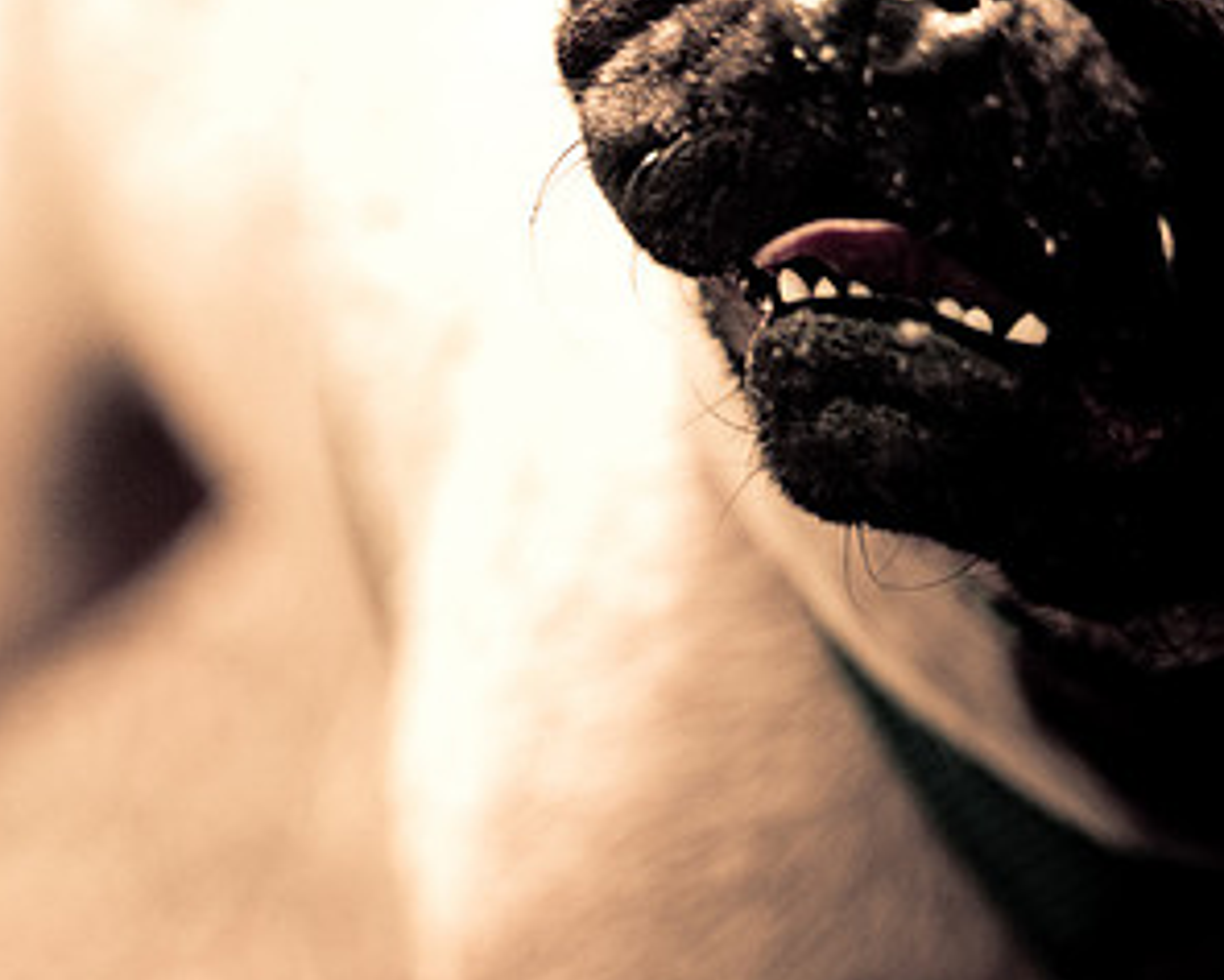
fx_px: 15470
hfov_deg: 4.5
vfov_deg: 3.6
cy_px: 374
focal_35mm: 427
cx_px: 161
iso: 200
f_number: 2.8
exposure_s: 1/3200
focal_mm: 155
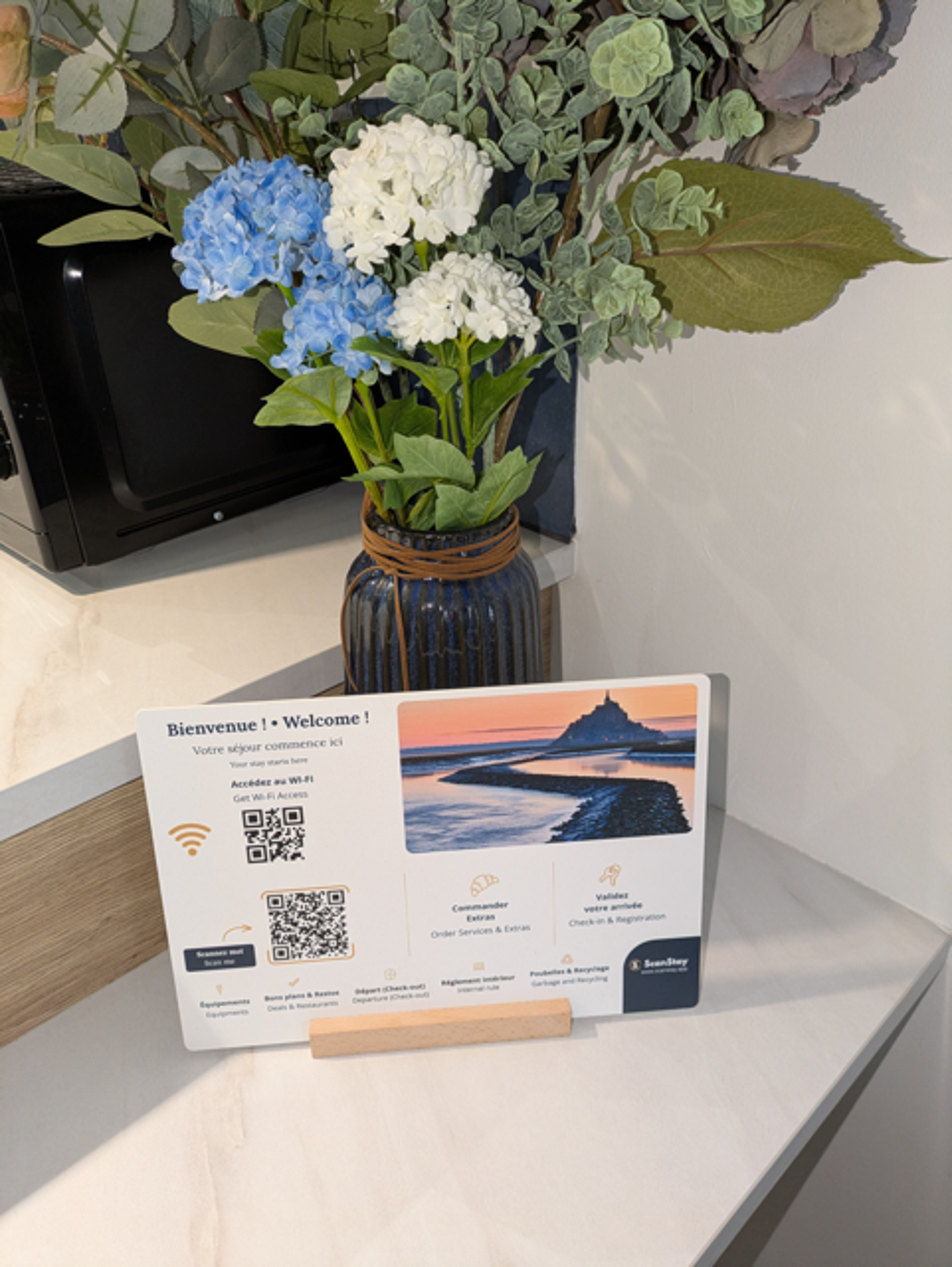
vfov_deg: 69.4
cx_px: 476
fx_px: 916
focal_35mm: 25
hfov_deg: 54.9
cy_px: 634
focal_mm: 5.43
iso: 480
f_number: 1.89
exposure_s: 1/100
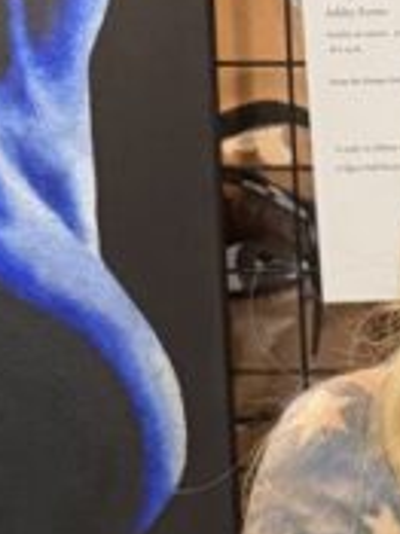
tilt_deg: -17.1
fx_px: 2283
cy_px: 1019
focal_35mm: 148
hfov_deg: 9.7
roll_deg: +0.4
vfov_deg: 12.1
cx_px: 605
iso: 640
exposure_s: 1/40
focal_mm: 6.76
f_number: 1.78
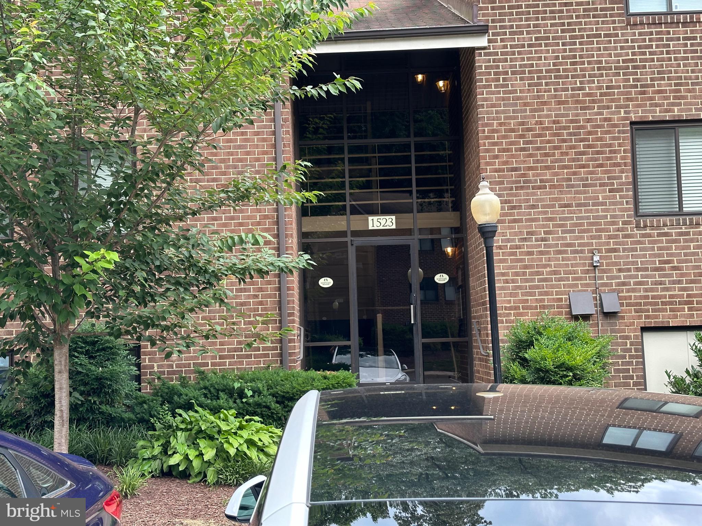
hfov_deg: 39.7
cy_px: 263
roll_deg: +1.8
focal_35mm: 48
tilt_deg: +5.5
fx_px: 973
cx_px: 351
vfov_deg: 30.3
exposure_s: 1/256
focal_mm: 6.86
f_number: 1.78
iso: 64
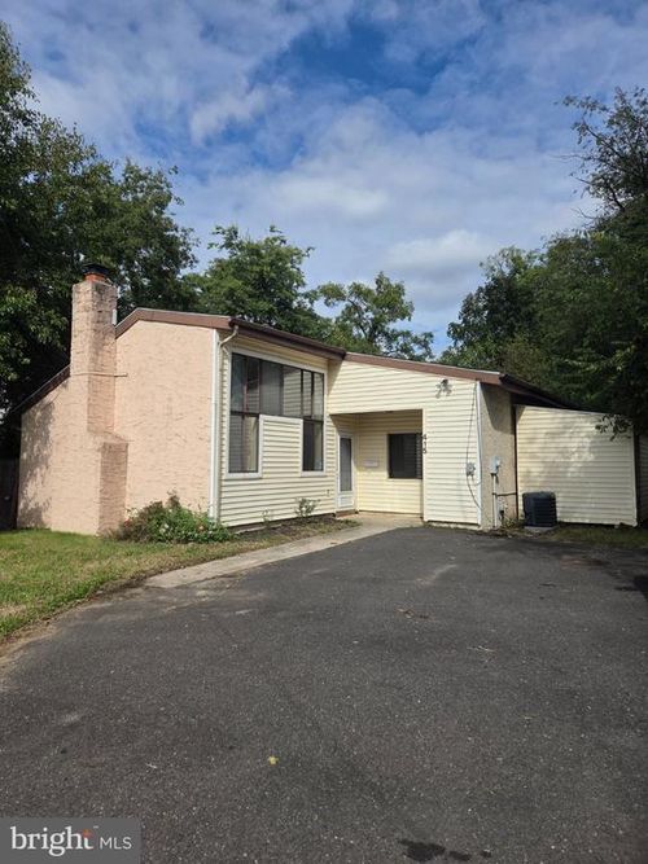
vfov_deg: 73.9
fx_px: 574
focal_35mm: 23
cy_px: 432
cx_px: 324
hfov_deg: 58.9
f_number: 1.8
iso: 80
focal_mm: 5.4
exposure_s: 1/7891
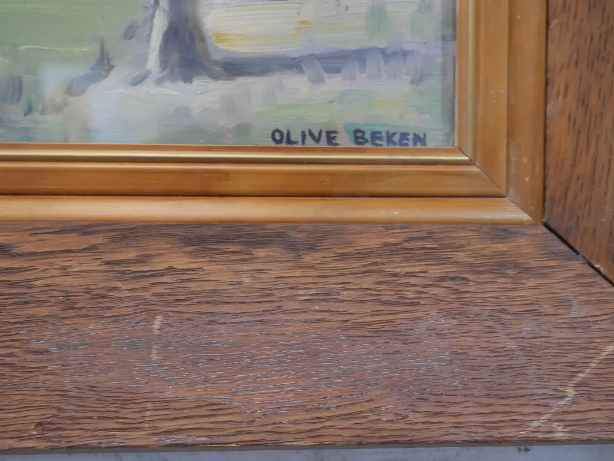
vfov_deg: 31.5
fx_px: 816
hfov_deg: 41.2
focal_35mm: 46
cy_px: 230
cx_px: 307
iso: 1600
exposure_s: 1/60
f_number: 5.1
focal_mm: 23
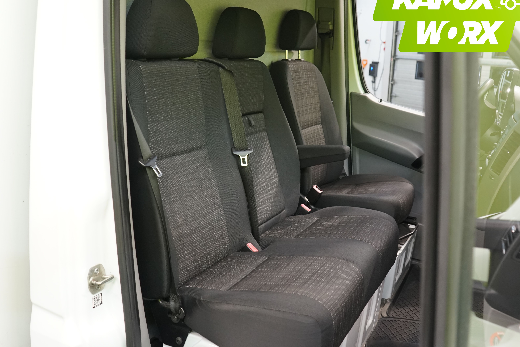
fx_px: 506
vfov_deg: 37.8
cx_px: 285
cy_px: 155
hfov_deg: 54.3
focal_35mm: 35
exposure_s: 1/30
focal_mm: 30
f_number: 4.5
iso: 1250
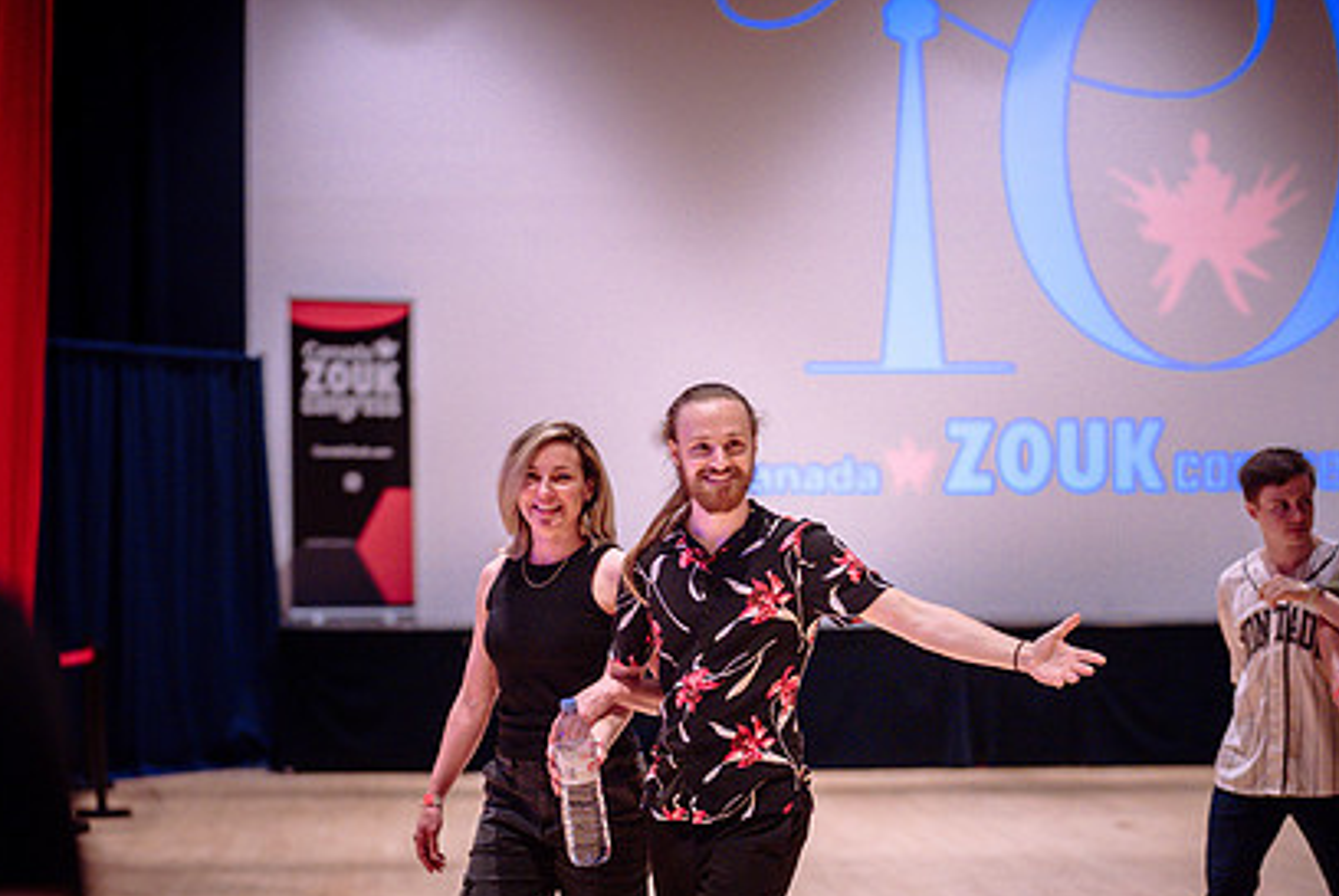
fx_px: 2644
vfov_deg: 19.1
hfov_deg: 28.4
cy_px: 632
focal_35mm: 71
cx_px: 535
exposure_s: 1/250
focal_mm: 50
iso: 1600
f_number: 1.2
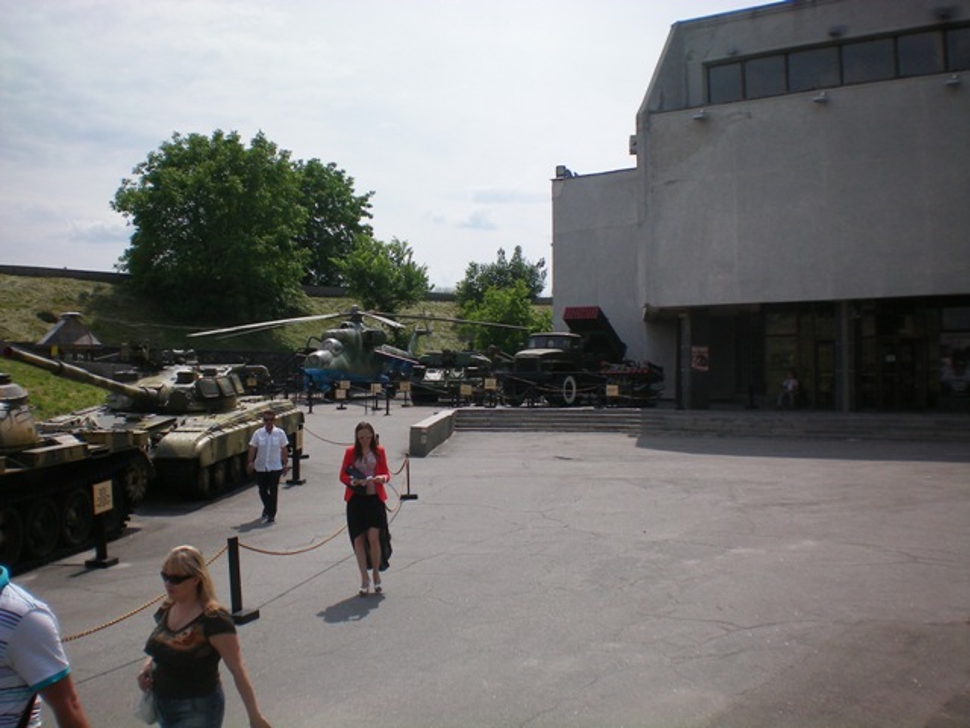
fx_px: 1065
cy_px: 364
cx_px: 485
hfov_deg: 49.0
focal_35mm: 38
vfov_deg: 37.7
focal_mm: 6.3
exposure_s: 1/1000
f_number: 4.6
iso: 64
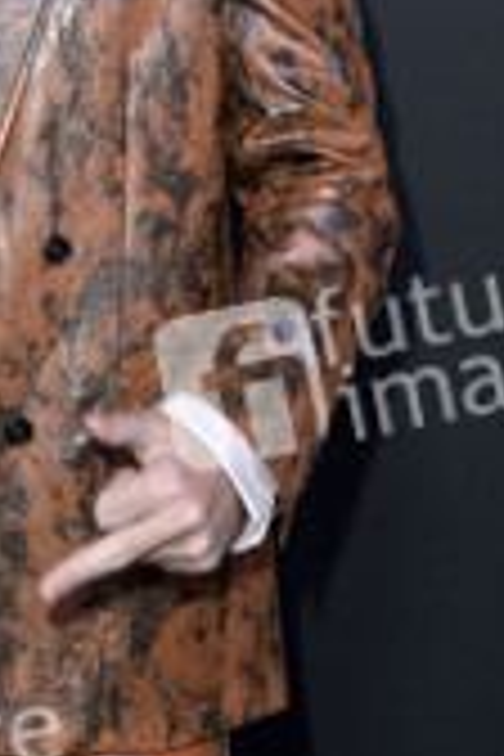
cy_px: 140
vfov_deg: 17.8
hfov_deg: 11.9
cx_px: -22
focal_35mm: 114
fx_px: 2394
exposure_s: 1/250
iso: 1000
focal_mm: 48
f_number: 5.6
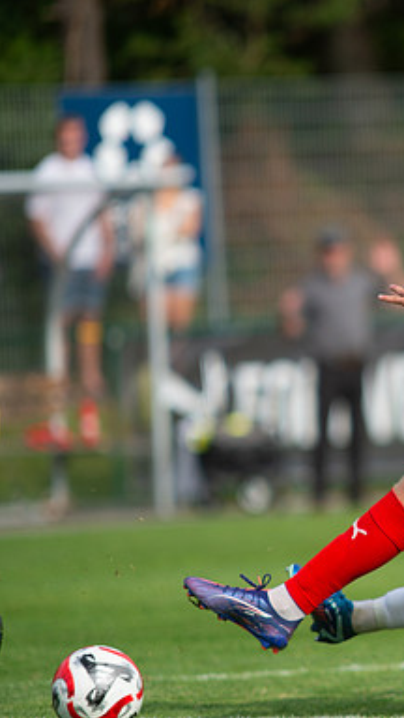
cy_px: 359
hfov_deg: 1.8
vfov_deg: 3.2
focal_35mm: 665
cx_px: 541
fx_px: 12665
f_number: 4
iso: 200
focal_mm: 420
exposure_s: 1/1250
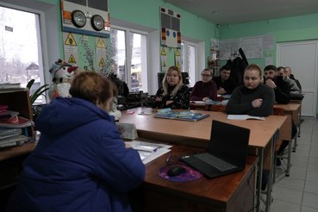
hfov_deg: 69.4
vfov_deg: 49.5
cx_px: 166
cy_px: 112
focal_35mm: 26
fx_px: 230
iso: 640
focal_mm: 24
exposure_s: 1/50
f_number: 2.8
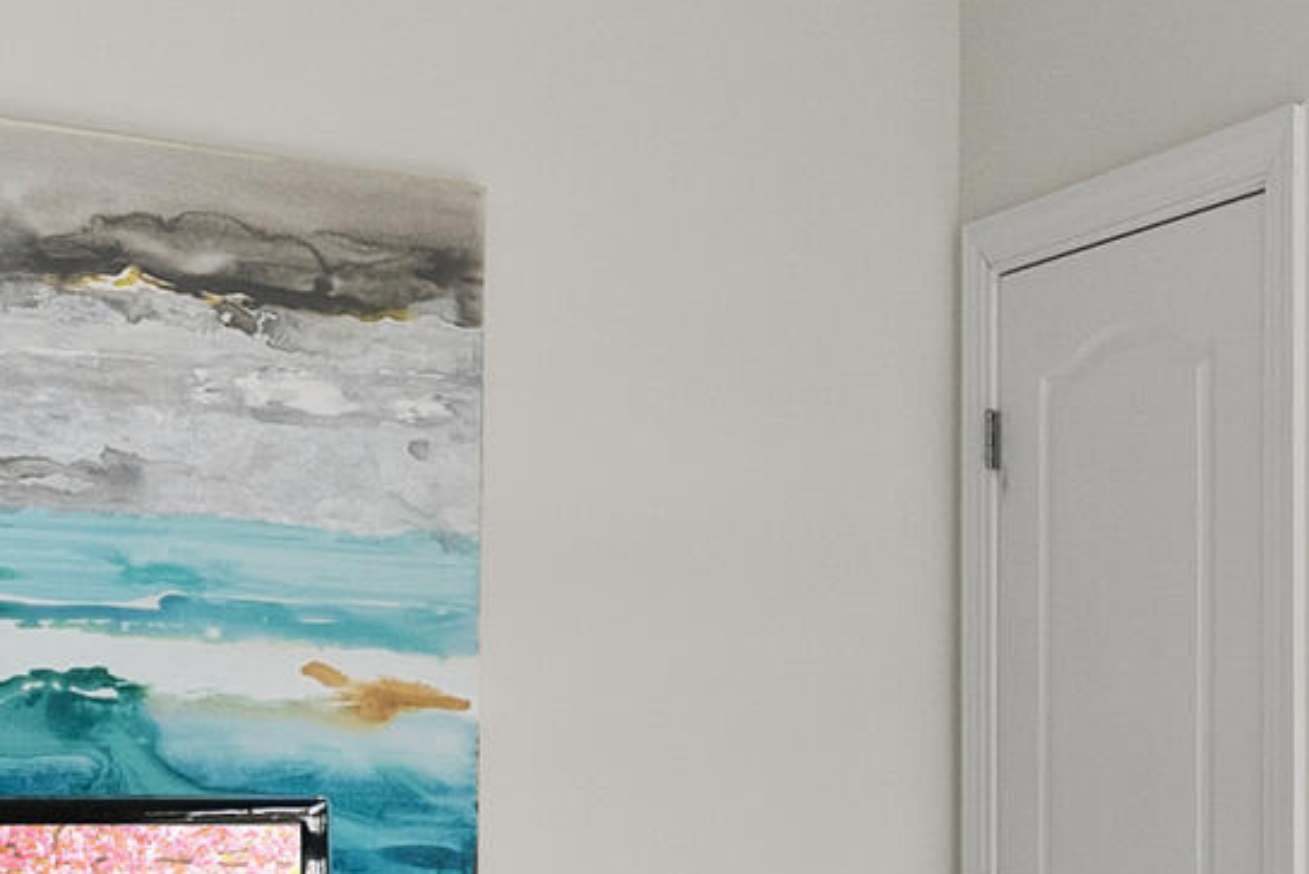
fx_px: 2401
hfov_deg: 27.0
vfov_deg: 20.2
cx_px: 1561
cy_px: 794
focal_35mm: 66
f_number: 7.1
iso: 640
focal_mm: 12
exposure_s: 1/30
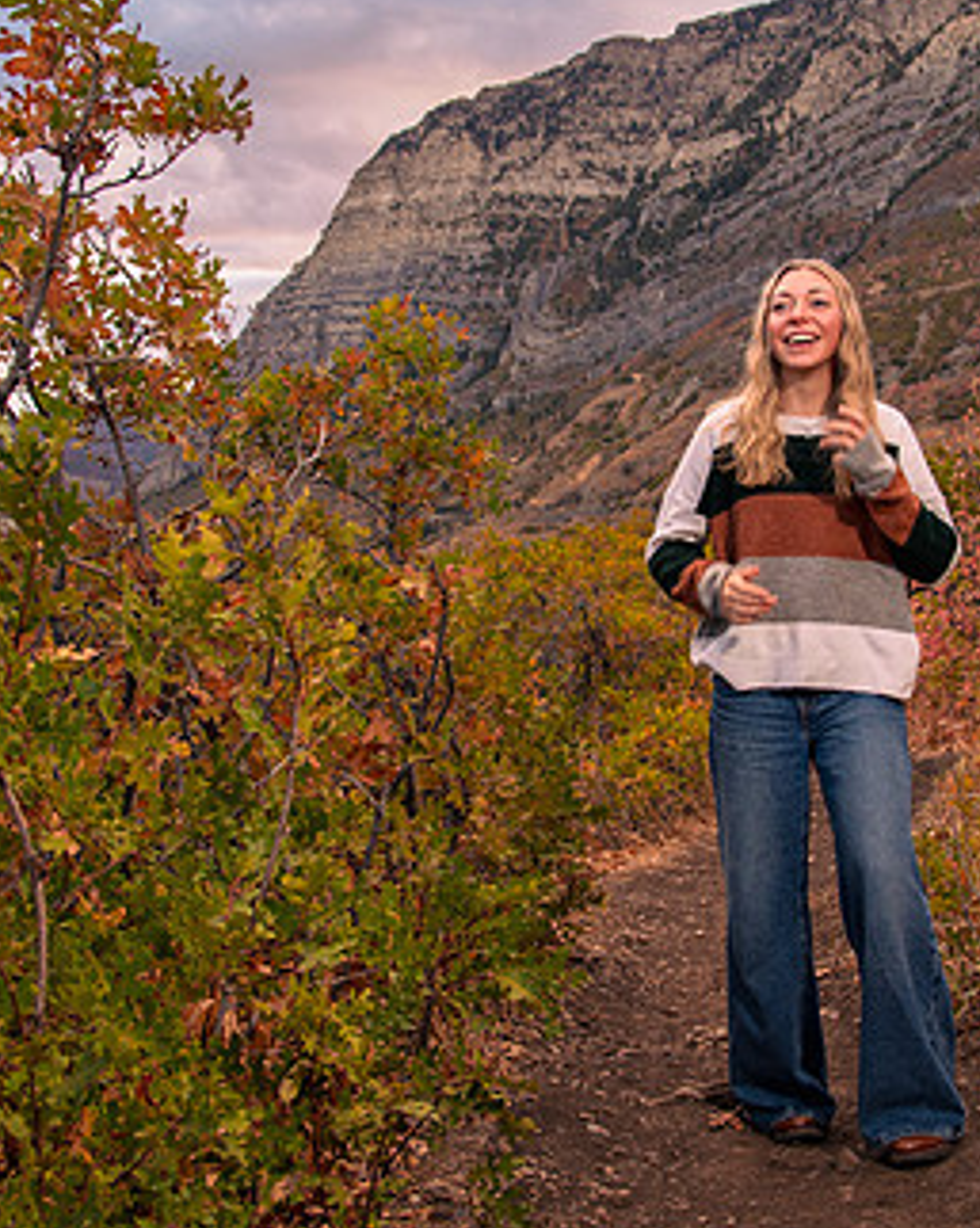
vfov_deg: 41.9
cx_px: 586
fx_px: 1598
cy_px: 529
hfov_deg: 34.0
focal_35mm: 44
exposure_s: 1/125
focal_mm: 24
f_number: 5.6
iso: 1250
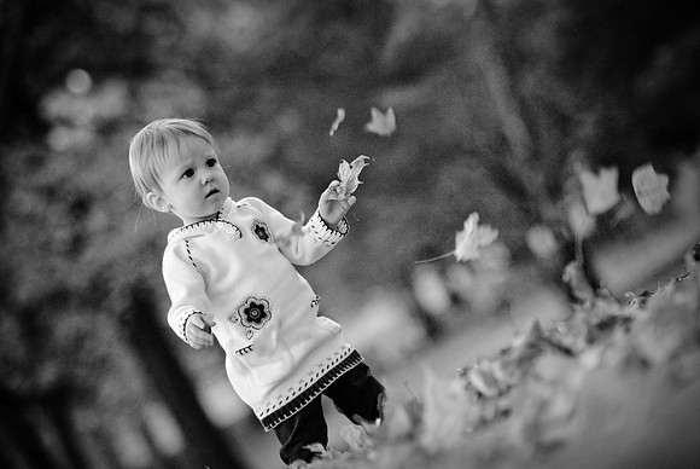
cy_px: 234
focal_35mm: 180
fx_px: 3503
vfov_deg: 7.6
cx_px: 350
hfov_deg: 11.4
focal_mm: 120
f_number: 2.8
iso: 400
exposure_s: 1/200
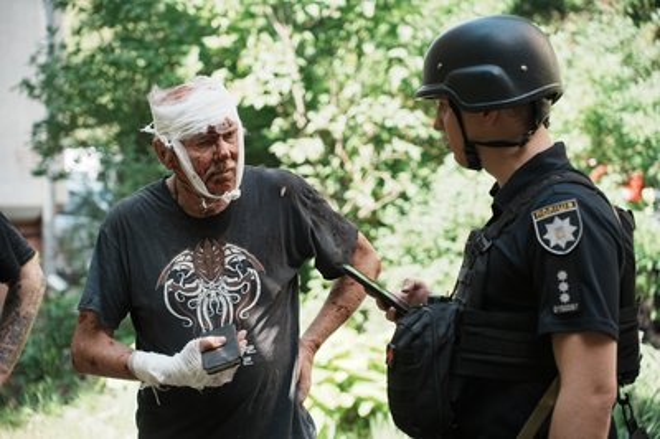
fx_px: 1374
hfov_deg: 27.0
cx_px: 330
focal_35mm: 75
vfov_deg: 18.2
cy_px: 220
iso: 100
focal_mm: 75
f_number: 3.5
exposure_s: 1/250
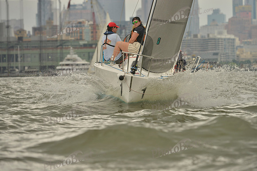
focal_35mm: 270
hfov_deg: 7.6
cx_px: 128
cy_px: 86
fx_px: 1928
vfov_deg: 5.1
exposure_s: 1/1250
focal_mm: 270
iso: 400
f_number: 7.1
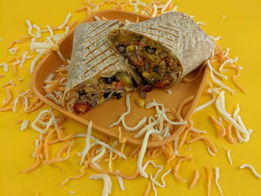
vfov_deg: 51.4
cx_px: 130
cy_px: 98
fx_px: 204
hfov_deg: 65.3
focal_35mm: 27
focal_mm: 4.38
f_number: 1.73
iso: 59
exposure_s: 1/356
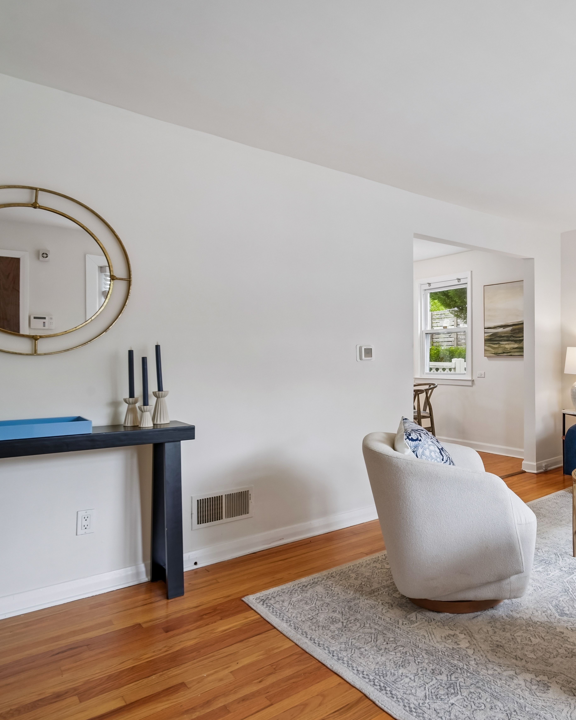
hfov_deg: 56.2
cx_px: 466
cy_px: 365
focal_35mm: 23
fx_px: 490
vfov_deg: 72.6
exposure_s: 1/10
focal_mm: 16
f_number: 8
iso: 400
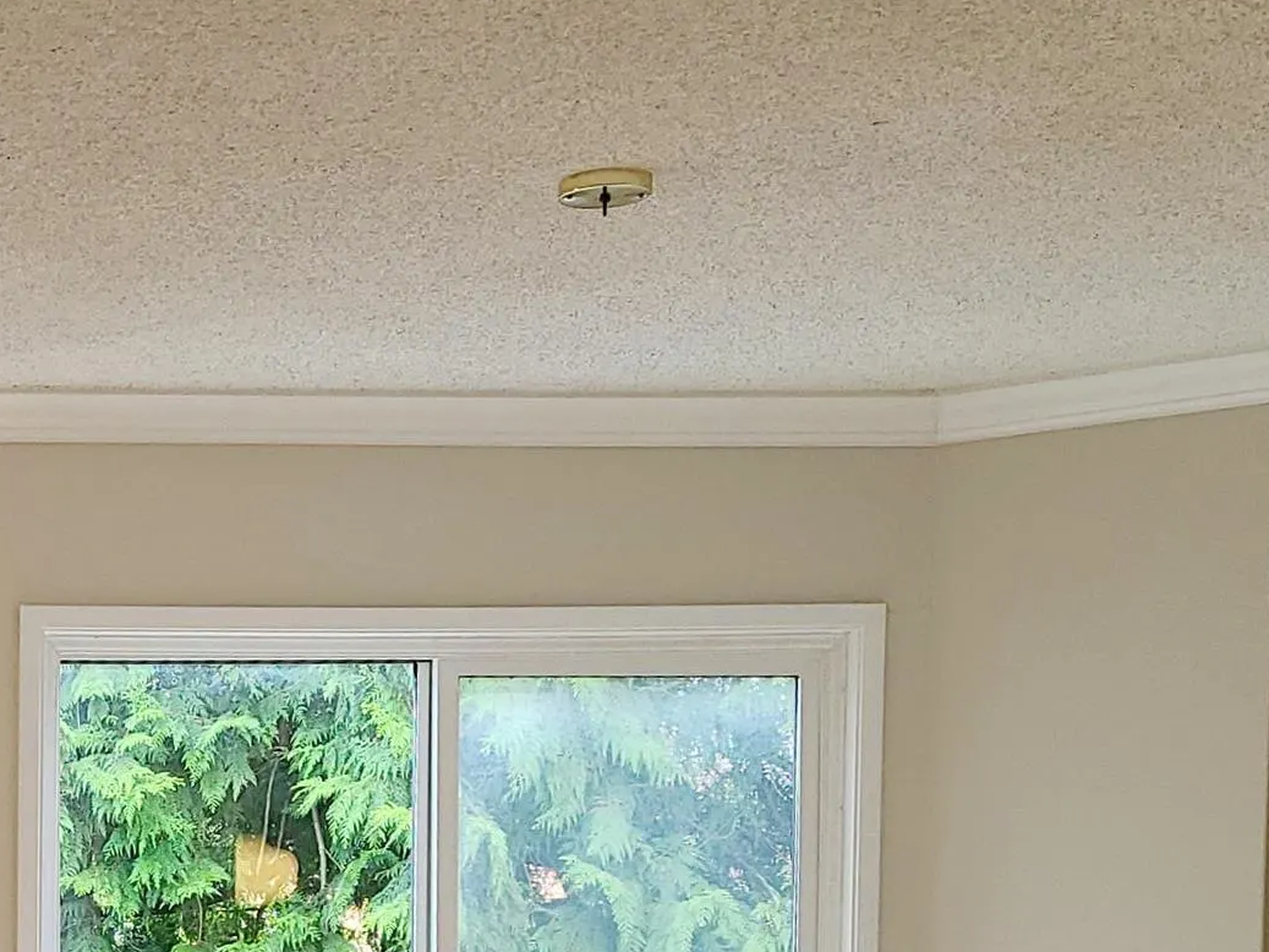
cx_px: -83
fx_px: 2823
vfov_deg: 18.2
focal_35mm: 77
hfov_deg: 23.9
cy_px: 1120
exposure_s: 1/120
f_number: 1.8
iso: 40
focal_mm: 5.4
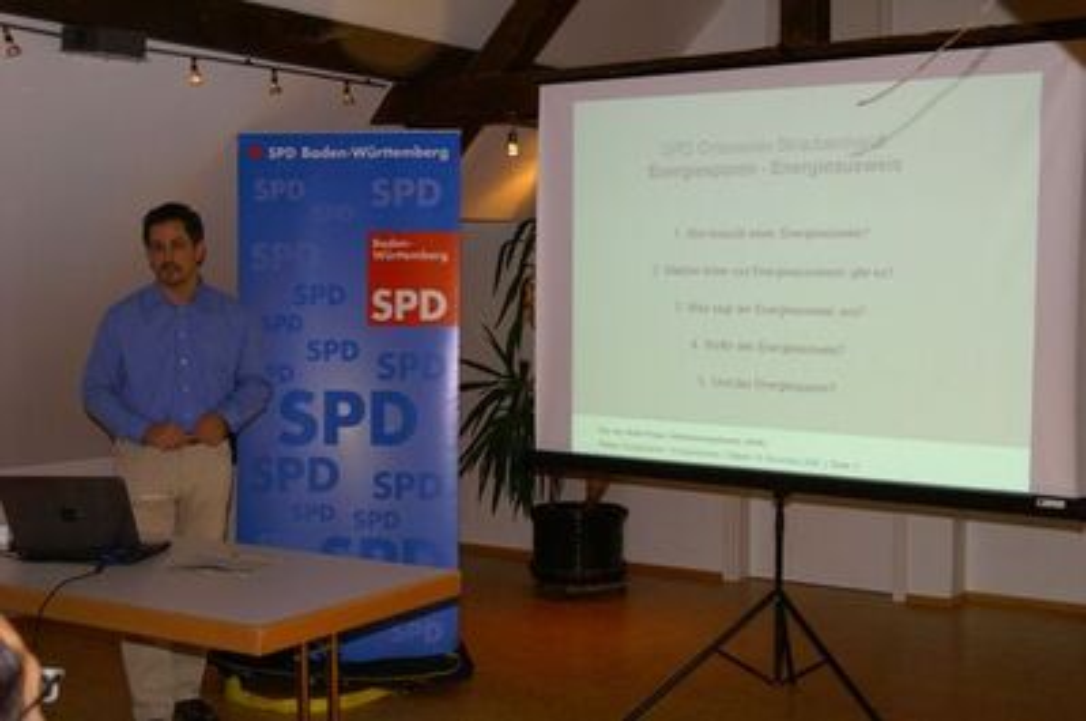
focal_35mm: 45
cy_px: 360
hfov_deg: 43.7
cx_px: 543
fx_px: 1356
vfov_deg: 29.8
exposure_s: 1/100
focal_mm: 30
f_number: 5.6
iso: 800
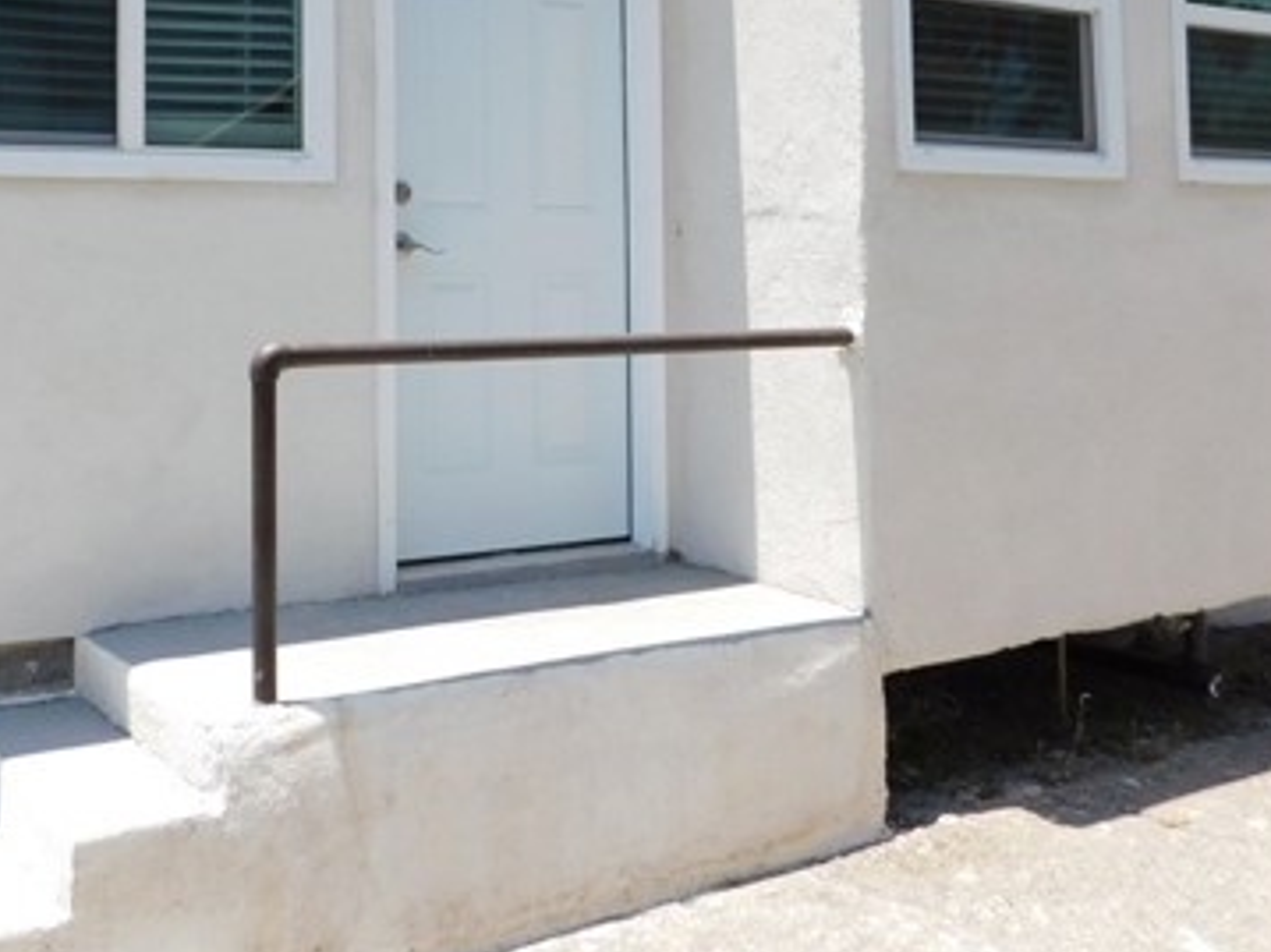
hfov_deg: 45.4
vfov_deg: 34.0
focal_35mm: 41
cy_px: 188
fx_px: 1505
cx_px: 471
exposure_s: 1/1000
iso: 125
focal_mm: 4
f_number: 3
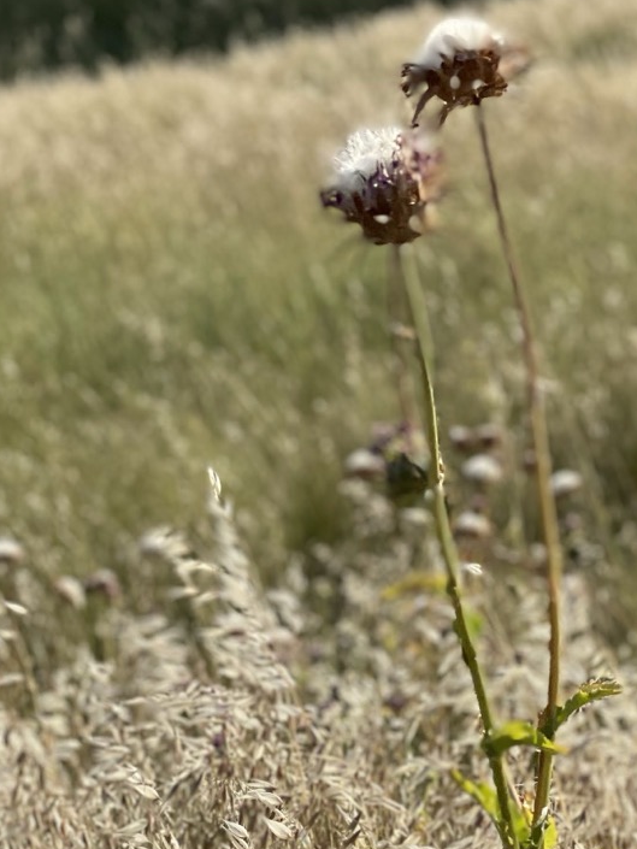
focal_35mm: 118
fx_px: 2894
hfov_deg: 12.5
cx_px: 537
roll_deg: +1.8
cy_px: 825
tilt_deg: -28.9
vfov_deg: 16.4
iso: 32
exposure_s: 1/1199
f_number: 2
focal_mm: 6
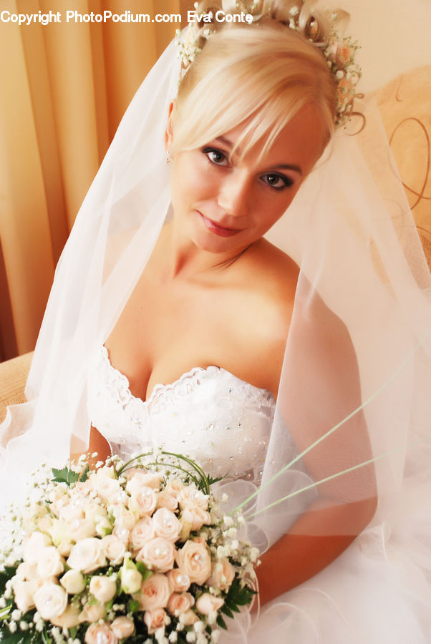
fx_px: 941
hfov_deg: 25.8
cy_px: 322
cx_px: 216
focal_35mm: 52
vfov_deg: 37.8
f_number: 4.5
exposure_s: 1/80
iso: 200
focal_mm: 35
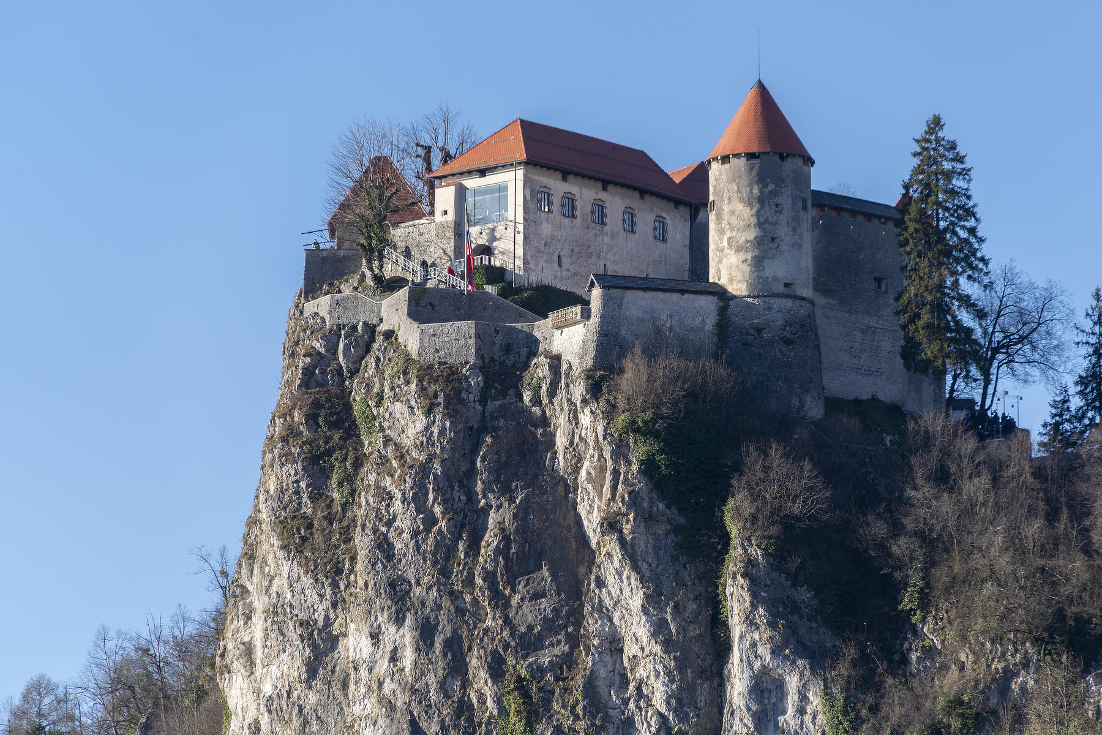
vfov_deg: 5.7
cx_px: 551
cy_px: 368
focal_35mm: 240
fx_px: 7346
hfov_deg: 8.6
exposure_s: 1/320
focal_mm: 240
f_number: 8
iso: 100
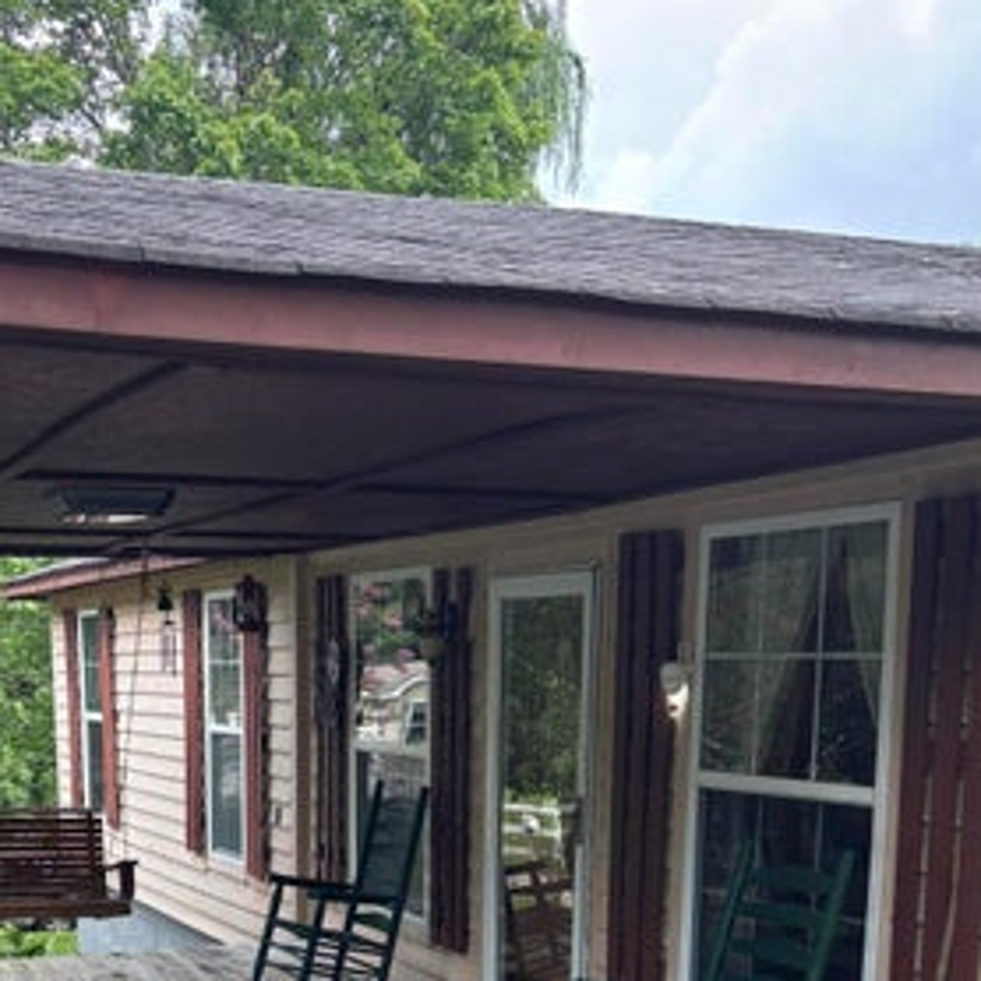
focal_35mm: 53
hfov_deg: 32.0
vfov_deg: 30.0
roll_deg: -2.2
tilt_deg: -11.5
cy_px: 981
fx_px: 1699
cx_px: 335
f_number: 1.6
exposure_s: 1/276
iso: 50
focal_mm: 5.96
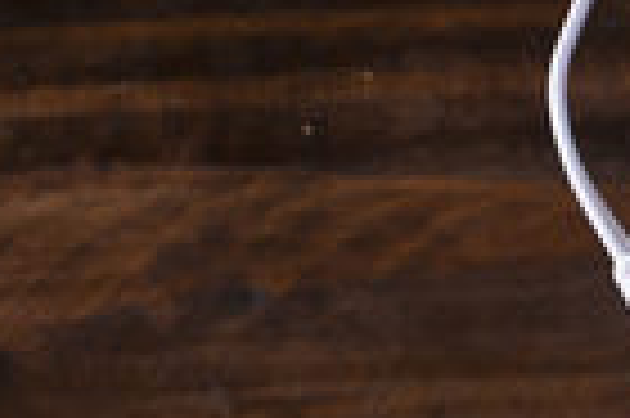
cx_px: 1202
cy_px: 1045
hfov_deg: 5.5
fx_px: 6397
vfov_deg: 3.7
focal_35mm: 366
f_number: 5.6
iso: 200
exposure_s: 1/20
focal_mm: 42.5
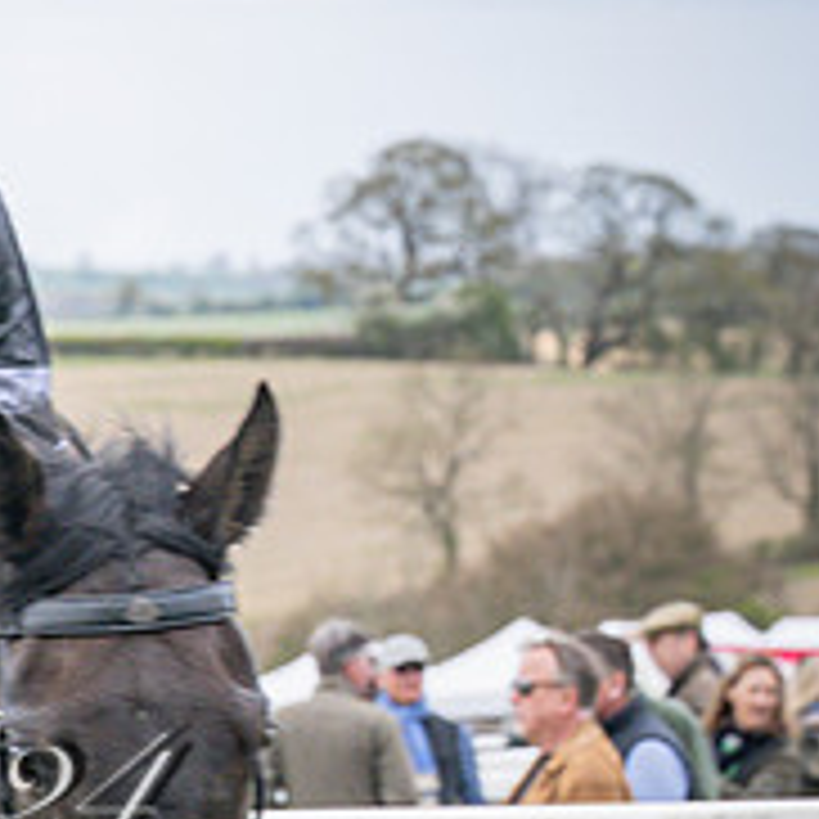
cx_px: -671
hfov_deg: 3.9
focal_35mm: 441
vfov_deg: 4.0
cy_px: 517
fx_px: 11805
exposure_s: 1/1000
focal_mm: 79
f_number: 5
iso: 400
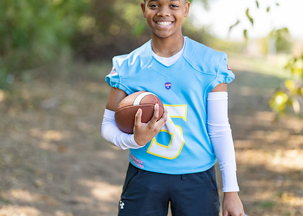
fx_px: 645
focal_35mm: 75
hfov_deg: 26.4
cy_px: 94
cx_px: 147
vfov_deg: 19.0
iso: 100
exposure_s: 1/1250
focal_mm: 50
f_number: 1.2
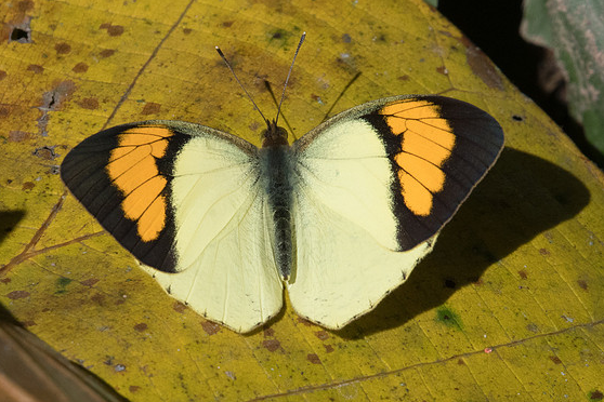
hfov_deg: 1.7
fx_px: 19813
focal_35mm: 1181
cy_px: 210
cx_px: 365
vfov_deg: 1.2
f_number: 14
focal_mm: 400
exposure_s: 1/1600
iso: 800
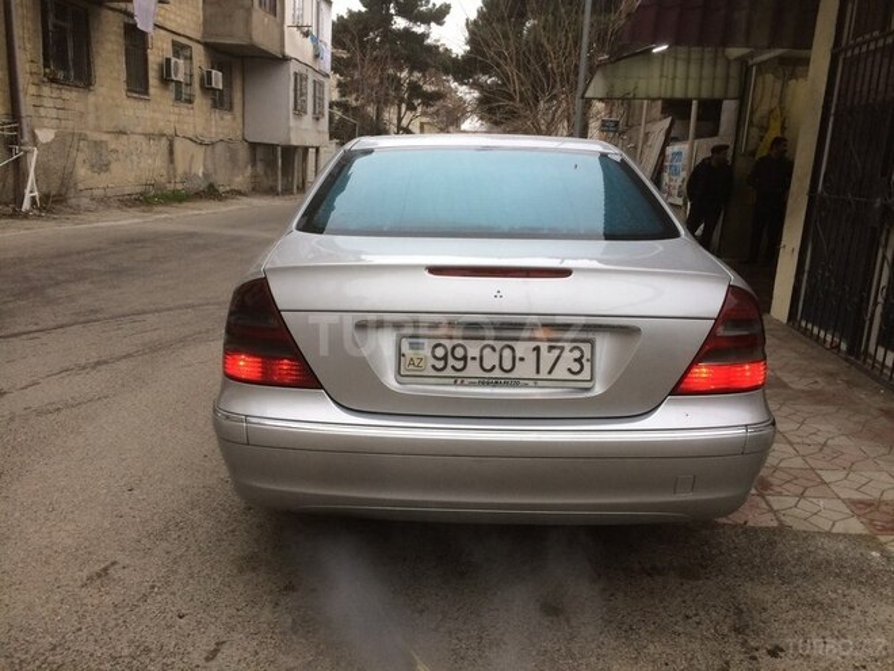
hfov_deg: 61.7
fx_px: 749
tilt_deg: -12.8
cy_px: 336
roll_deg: -4.8
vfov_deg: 48.2
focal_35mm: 29
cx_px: 447
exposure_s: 1/33
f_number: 2.2
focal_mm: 4.15
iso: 40
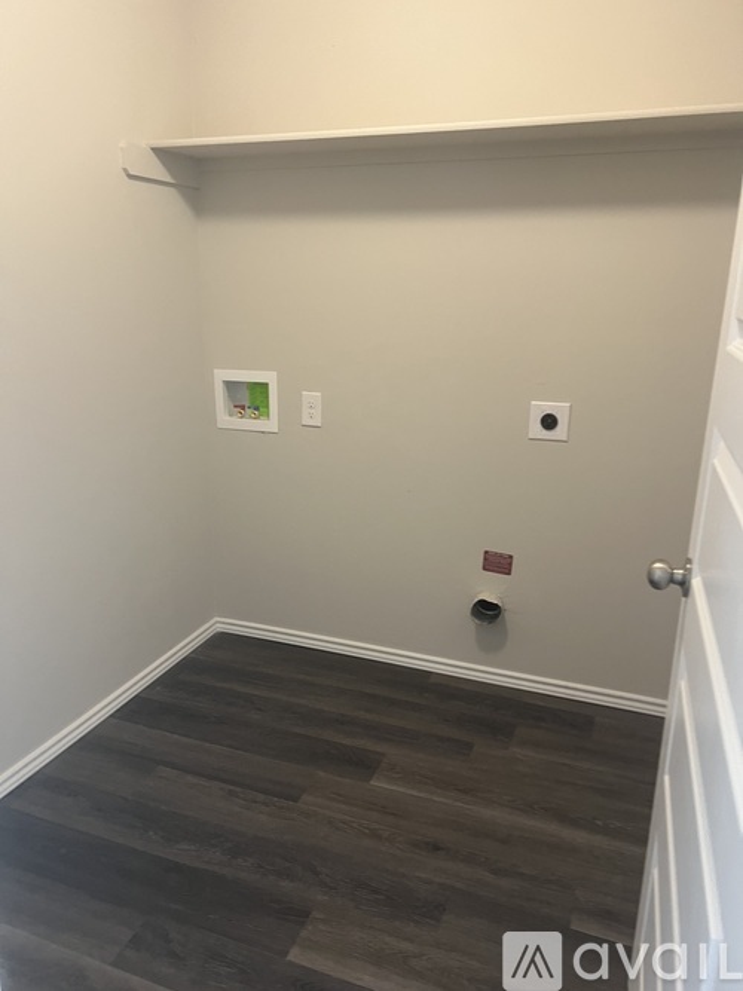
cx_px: 372
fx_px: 744
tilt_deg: -14.7
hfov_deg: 53.0
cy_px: 496
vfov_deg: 67.3
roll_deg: -0.2
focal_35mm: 26
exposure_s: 1/60
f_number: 1.5
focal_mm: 5.7
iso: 200
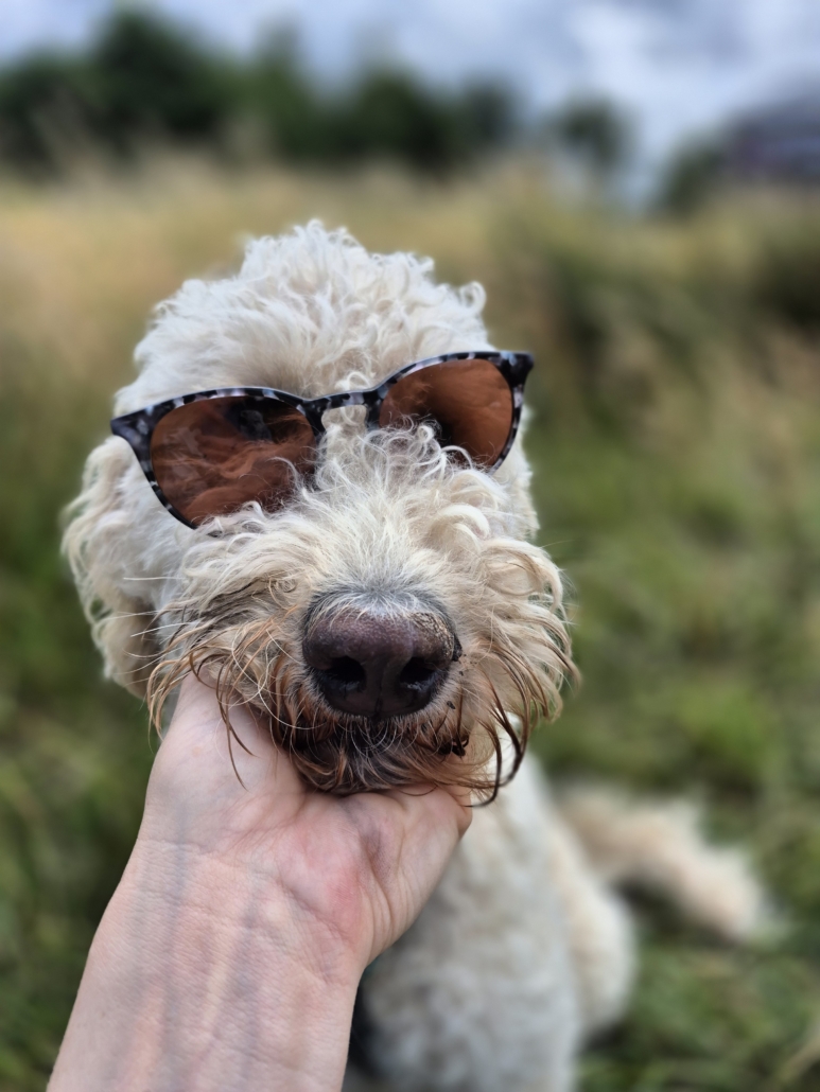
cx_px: 410
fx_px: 726
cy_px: 546
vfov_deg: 73.9
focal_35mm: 23
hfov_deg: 58.9
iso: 25
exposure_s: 1/1996
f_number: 1.8
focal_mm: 5.4
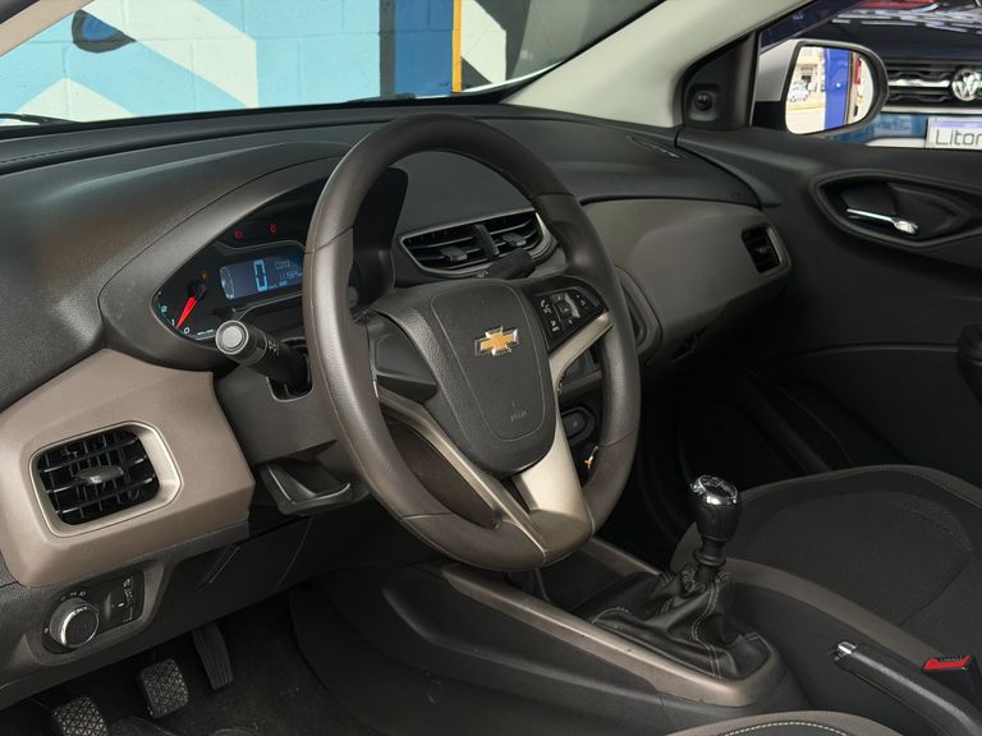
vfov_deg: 30.3
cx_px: 491
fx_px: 1362
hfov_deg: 39.7
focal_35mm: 48
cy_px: 368
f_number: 1.78
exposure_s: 1/267
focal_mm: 6.76
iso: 80
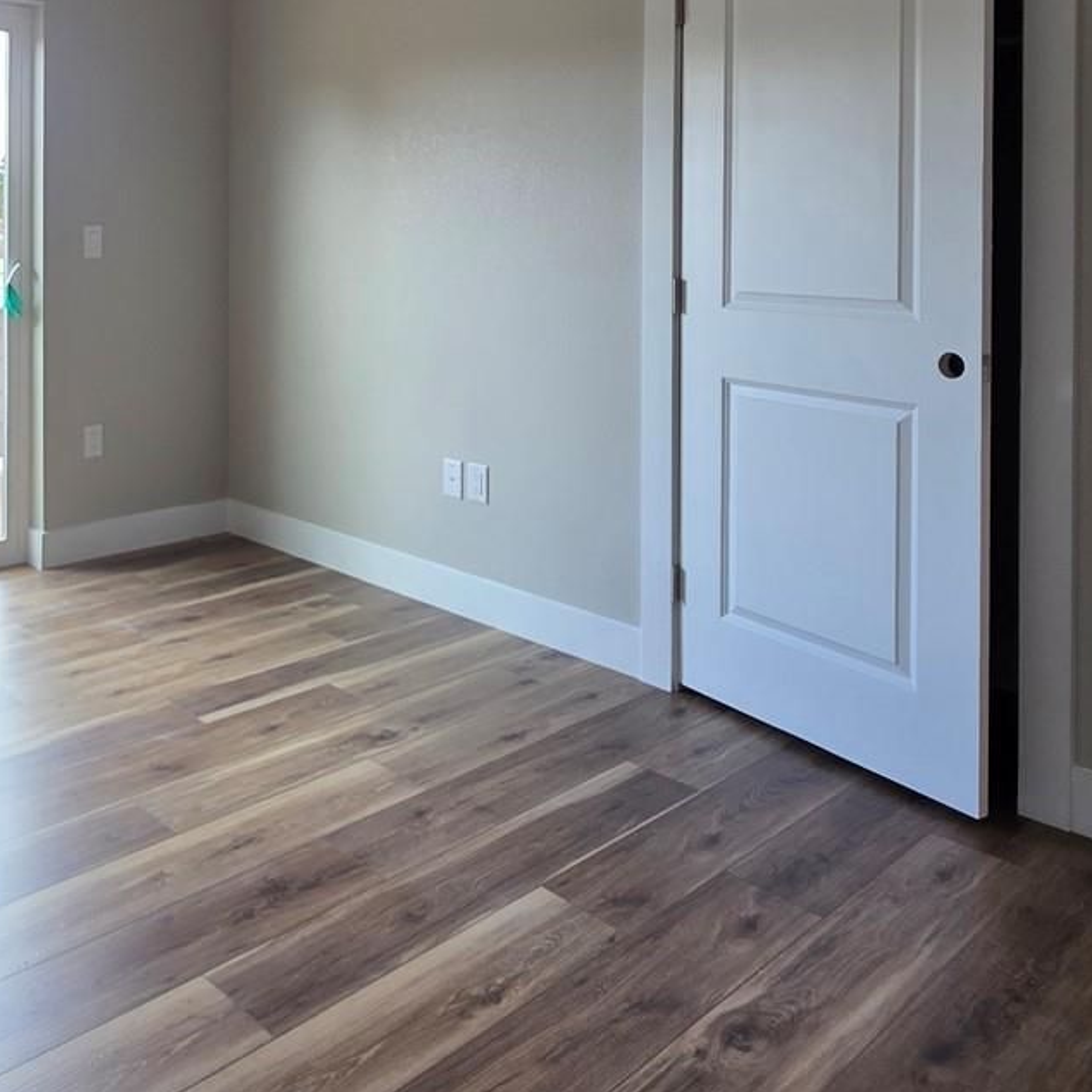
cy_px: 258
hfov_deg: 51.7
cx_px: 202
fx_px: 1035
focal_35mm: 29
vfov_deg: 52.9
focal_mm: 2.2
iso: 125
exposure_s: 1/120
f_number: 1.9
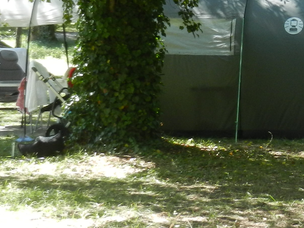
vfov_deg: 8.4
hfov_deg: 11.1
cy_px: -15
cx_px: 330
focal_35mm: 175
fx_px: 1537
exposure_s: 1/100
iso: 160
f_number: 4.4
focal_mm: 9.4
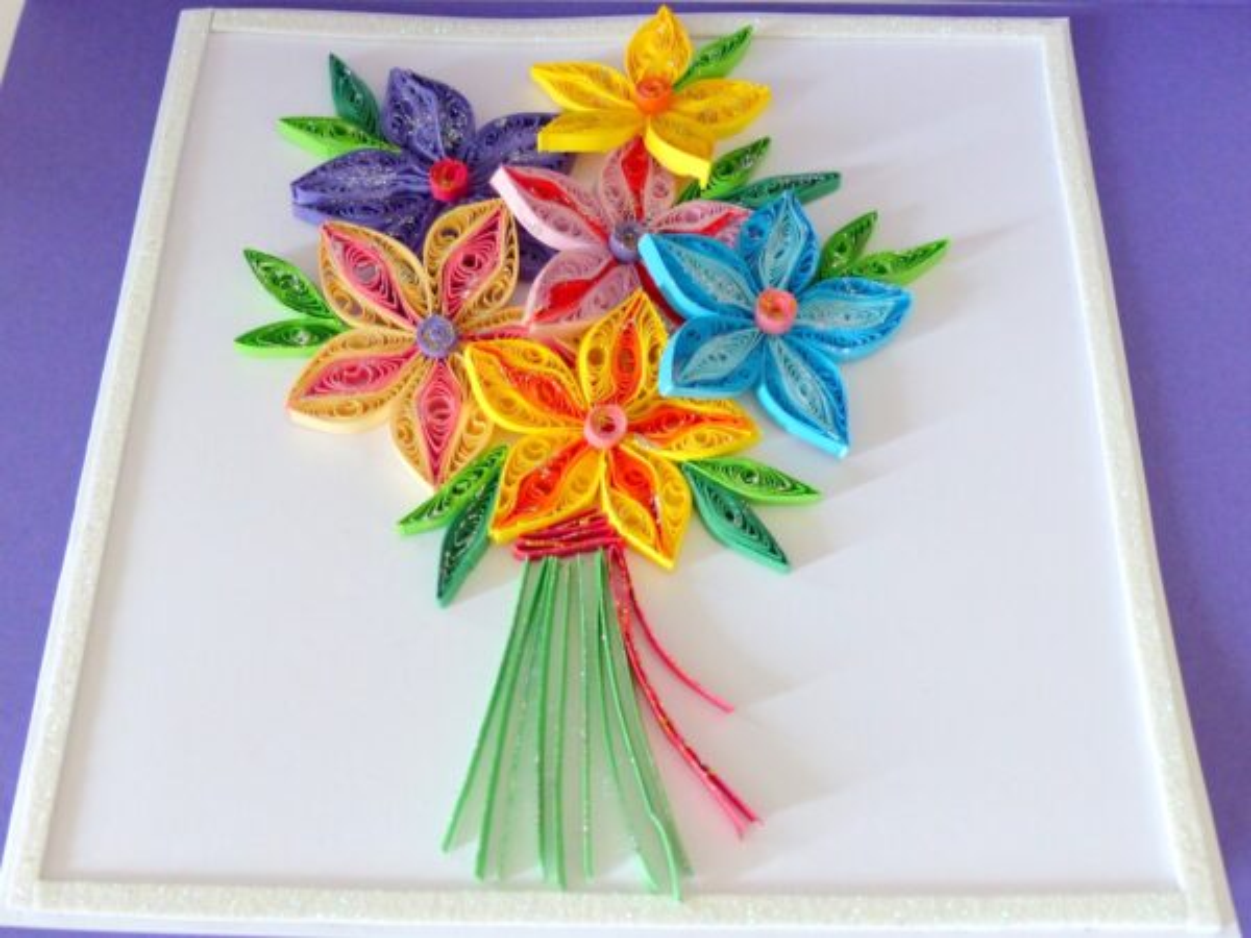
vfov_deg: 37.7
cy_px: 469
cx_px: 626
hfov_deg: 49.0
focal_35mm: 38
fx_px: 1373
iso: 400
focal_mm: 6.8
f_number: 2.8
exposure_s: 1/40
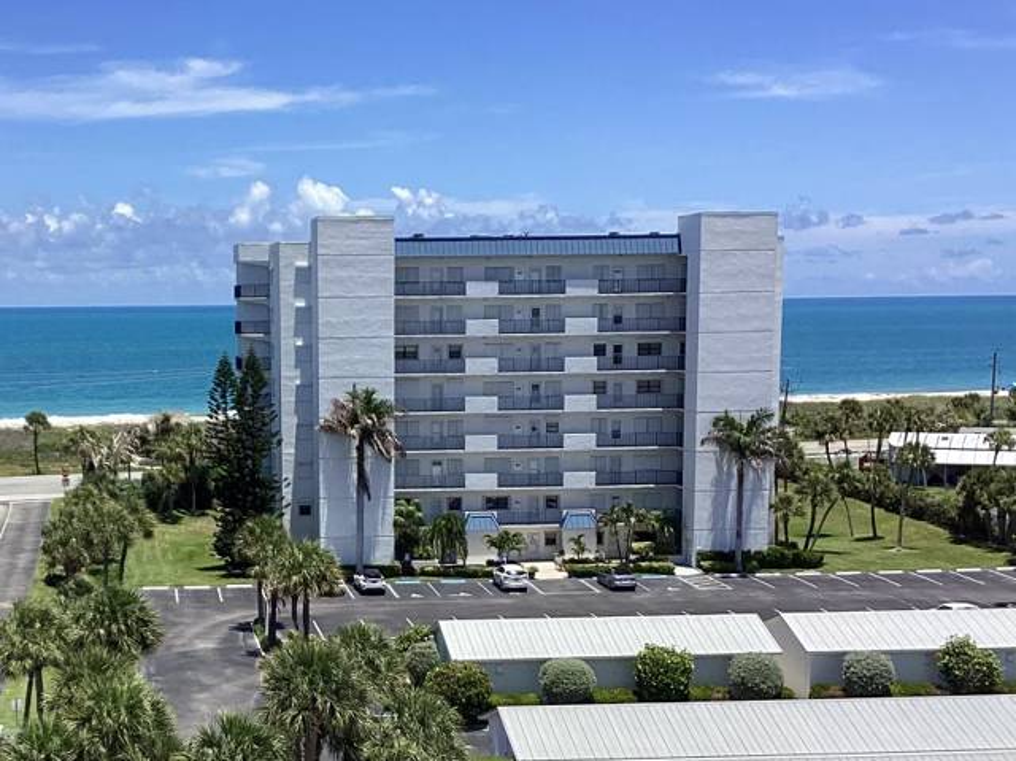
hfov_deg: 58.4
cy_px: 380
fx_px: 909
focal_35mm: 31
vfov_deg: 45.4
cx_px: 508
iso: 25
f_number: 2.4
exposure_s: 1/1538
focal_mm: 3.3
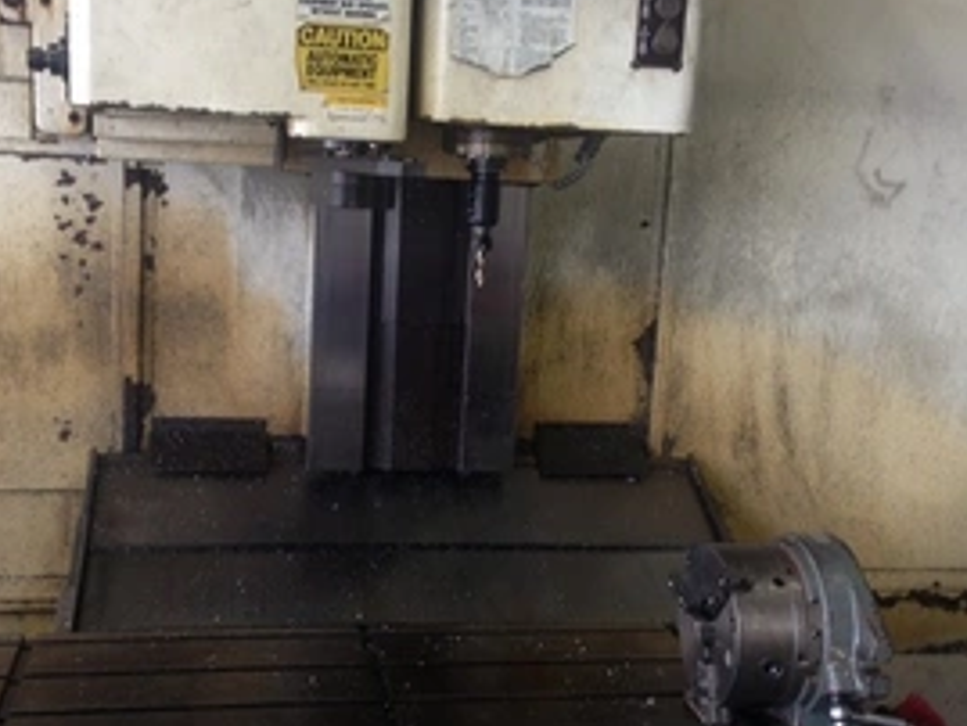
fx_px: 1369
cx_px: 453
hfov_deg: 38.9
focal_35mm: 49
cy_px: 367
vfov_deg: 29.7
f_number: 2.4
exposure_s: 1/21
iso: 50
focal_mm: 4.13
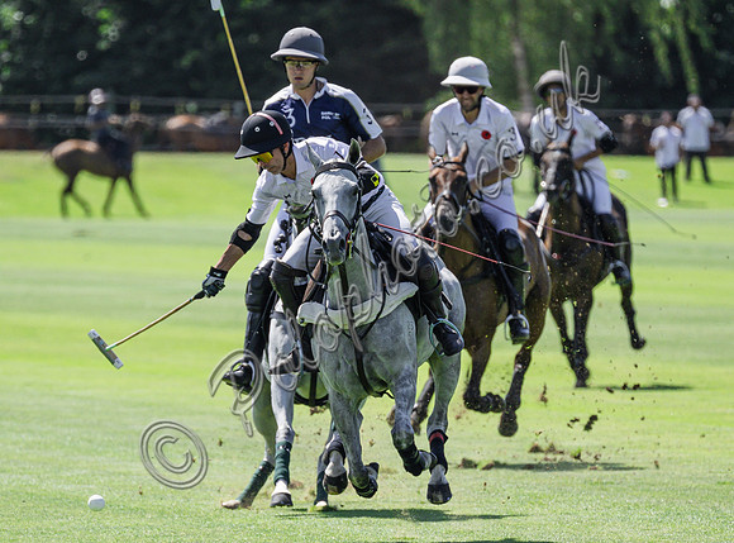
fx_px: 15936
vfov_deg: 2.0
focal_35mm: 755
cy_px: 430
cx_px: 343
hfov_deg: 2.6
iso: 320
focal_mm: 340
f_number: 5.3
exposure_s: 1/1600
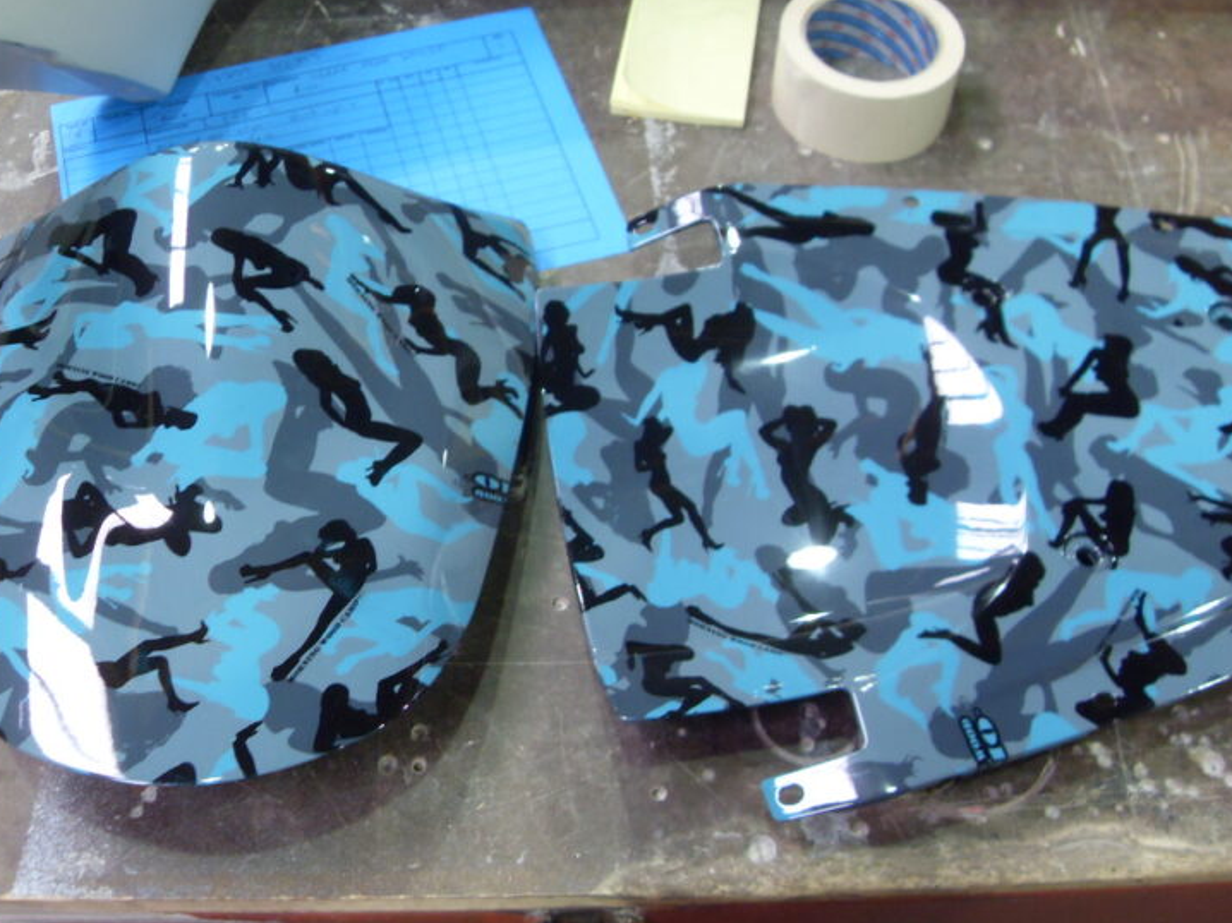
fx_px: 1388
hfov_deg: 47.9
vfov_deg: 36.8
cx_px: 578
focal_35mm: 39
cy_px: 467
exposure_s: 1/20
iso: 200
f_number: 2.8
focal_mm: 6.3
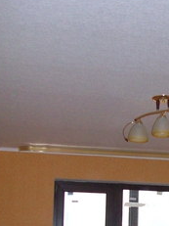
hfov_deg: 17.5
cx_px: 191
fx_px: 528
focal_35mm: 81
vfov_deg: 22.9
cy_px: 239
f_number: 2.8
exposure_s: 1/60
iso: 160
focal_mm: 5.7
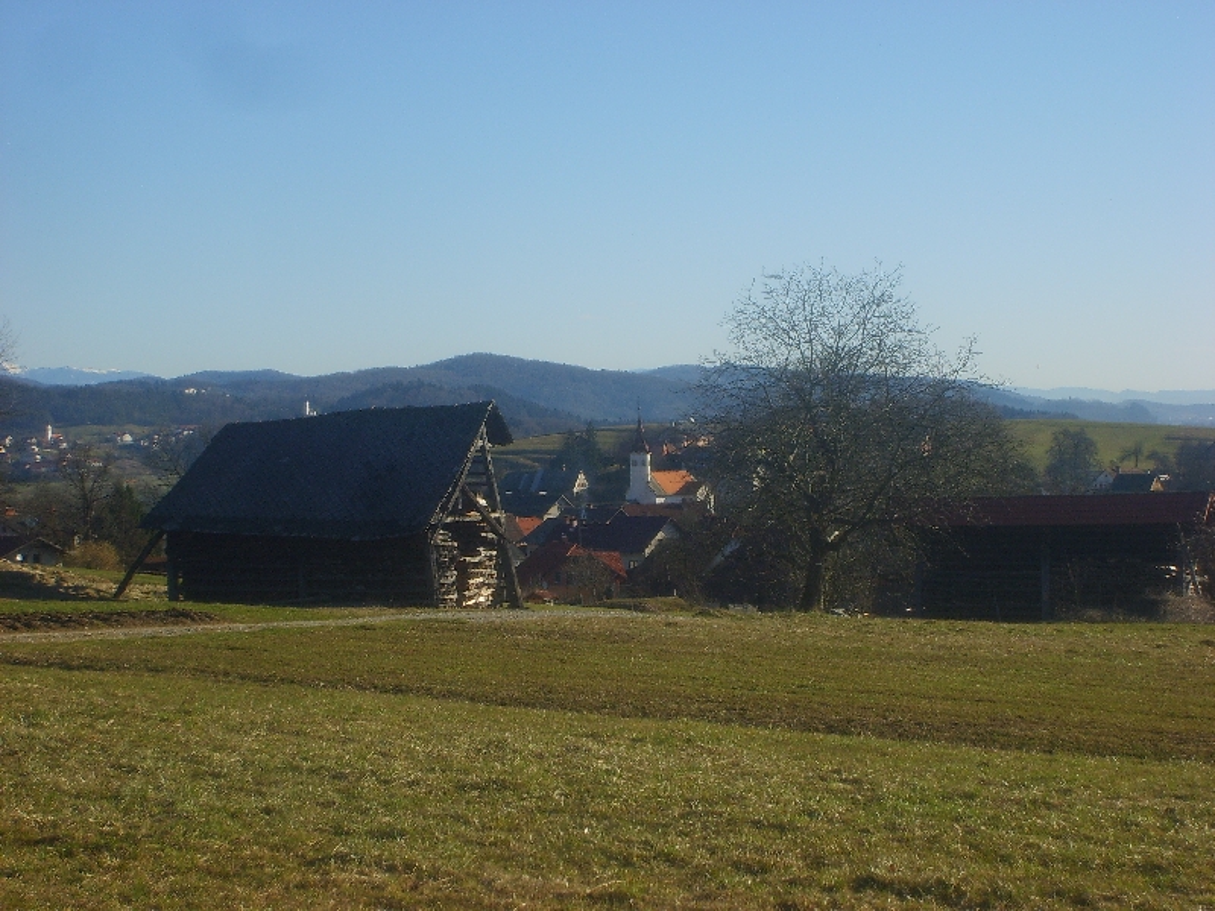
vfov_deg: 18.2
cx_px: 608
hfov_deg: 24.1
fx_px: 2843
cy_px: 456
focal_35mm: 81
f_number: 4.2
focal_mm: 13.7
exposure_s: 1/500
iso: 50
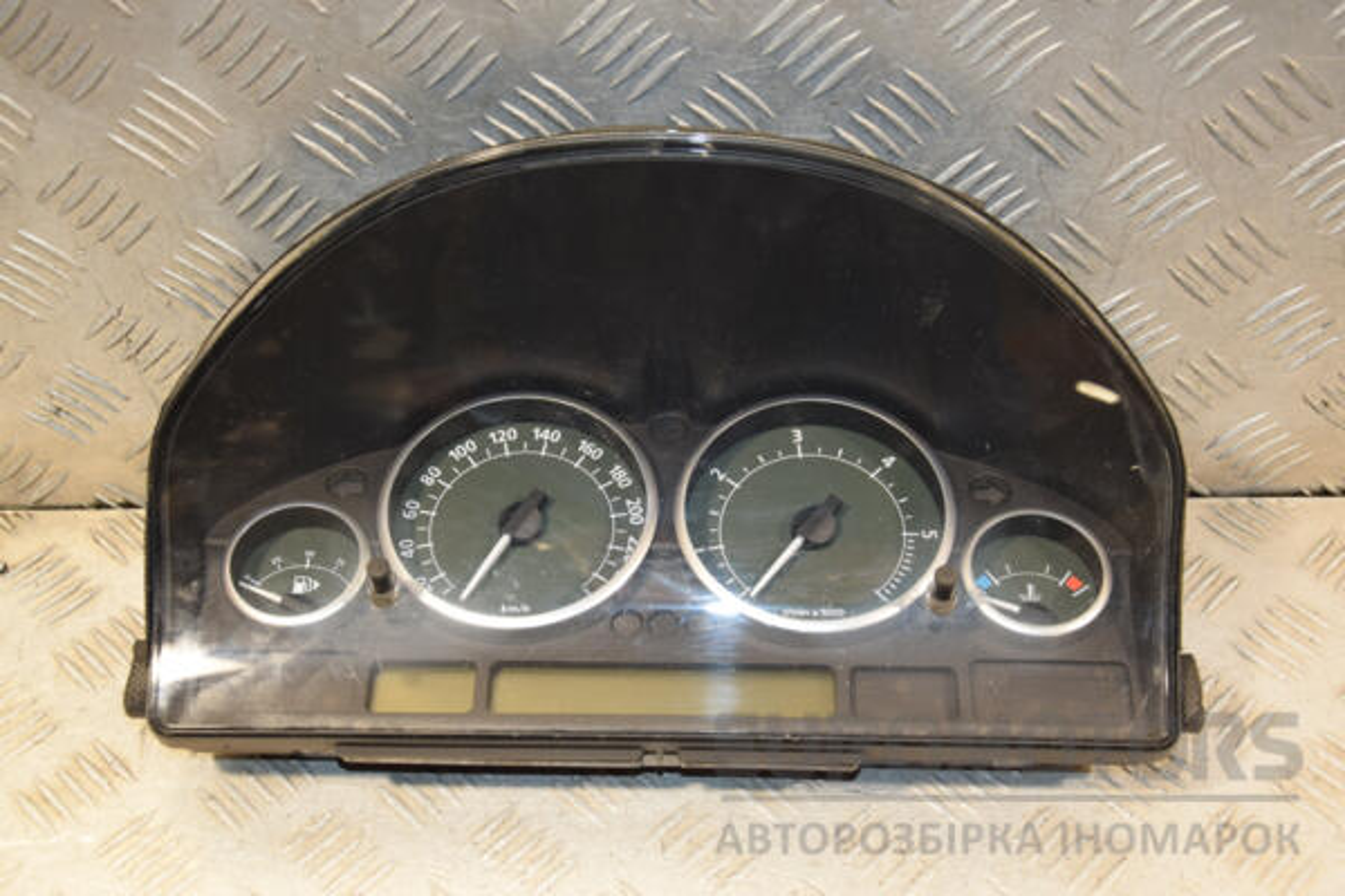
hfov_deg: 38.9
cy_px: 448
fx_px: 1905
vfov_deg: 26.5
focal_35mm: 51
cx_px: 672
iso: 800
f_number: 5
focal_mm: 34
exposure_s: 1/160
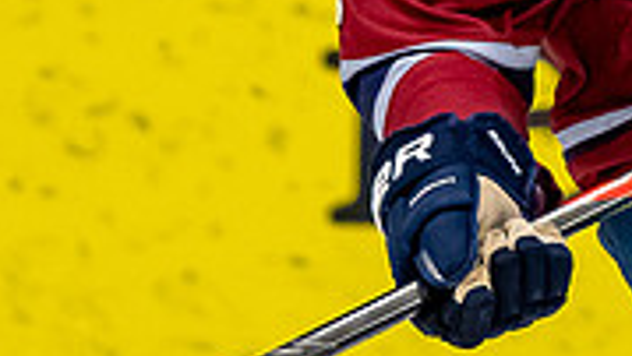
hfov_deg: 1.3
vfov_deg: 0.7
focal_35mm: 1671
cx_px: 662
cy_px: -643
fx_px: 28024
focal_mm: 200
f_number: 3.2
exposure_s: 1/800
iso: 2000
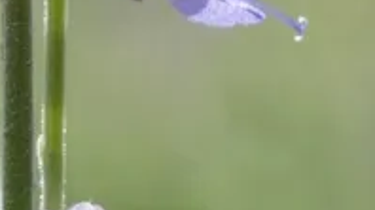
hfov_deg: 2.7
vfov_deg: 1.5
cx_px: -191
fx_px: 8028
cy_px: -32
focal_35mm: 808
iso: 80
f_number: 5.5
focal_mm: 41.1
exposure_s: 1/250
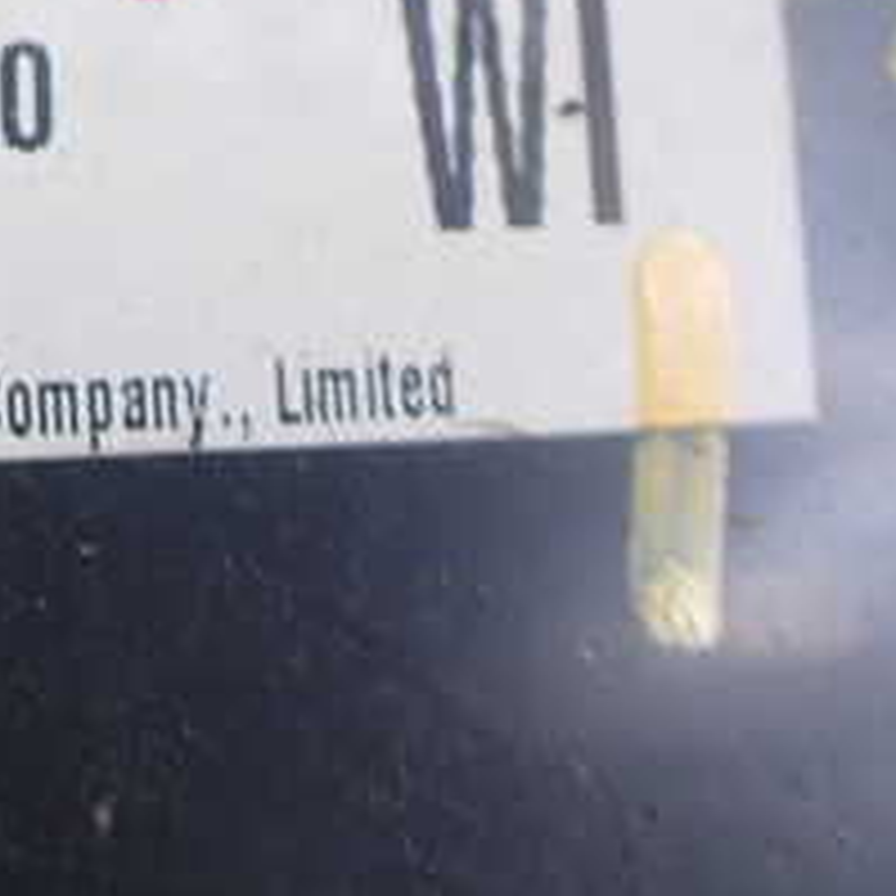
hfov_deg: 19.2
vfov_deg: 21.3
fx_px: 2343
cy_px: 158
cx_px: -405
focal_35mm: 80
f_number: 2.3
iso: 160
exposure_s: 1/125
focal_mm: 5.4
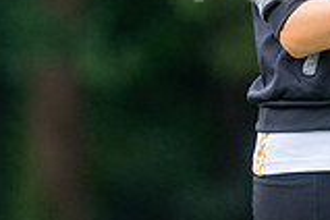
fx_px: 15050
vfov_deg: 0.8
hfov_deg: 1.3
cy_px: -129
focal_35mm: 1642
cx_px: 463
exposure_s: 1/640
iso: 500
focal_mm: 300
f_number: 4
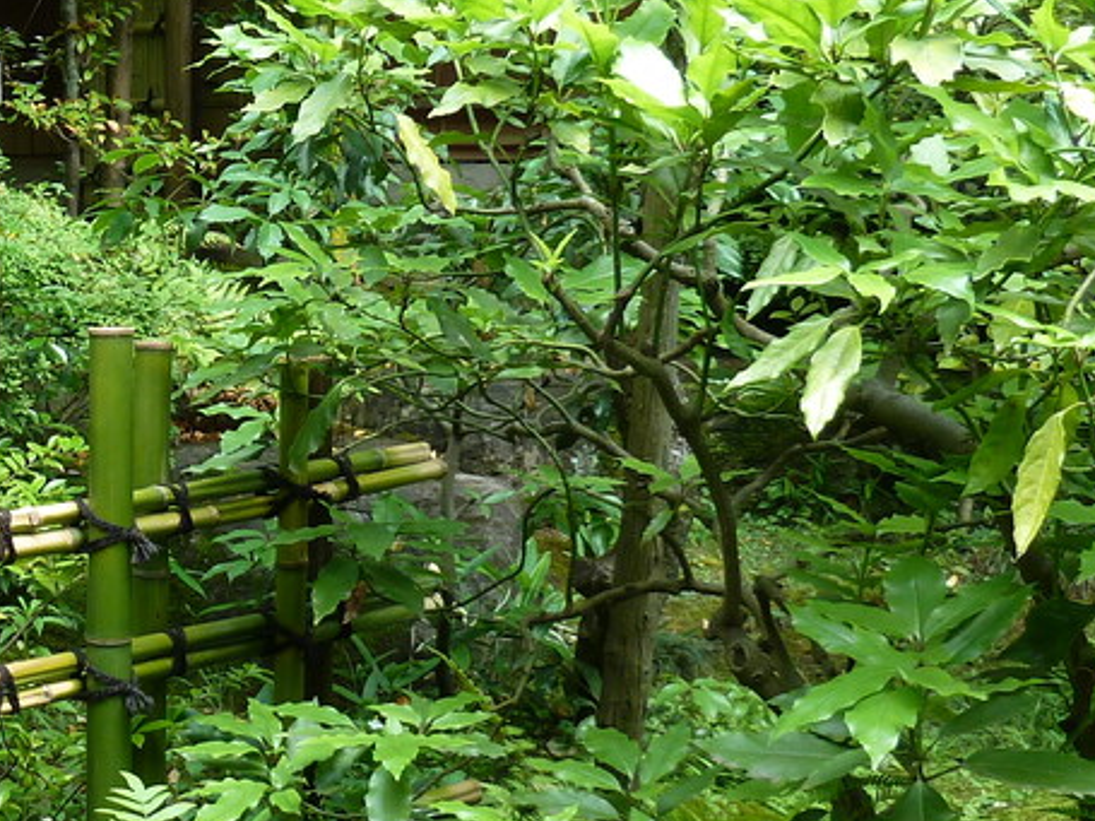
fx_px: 2087
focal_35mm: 66
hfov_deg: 26.3
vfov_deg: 22.2
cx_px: -202
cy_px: 392
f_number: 3.3
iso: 80
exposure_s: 1/30
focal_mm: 4.1
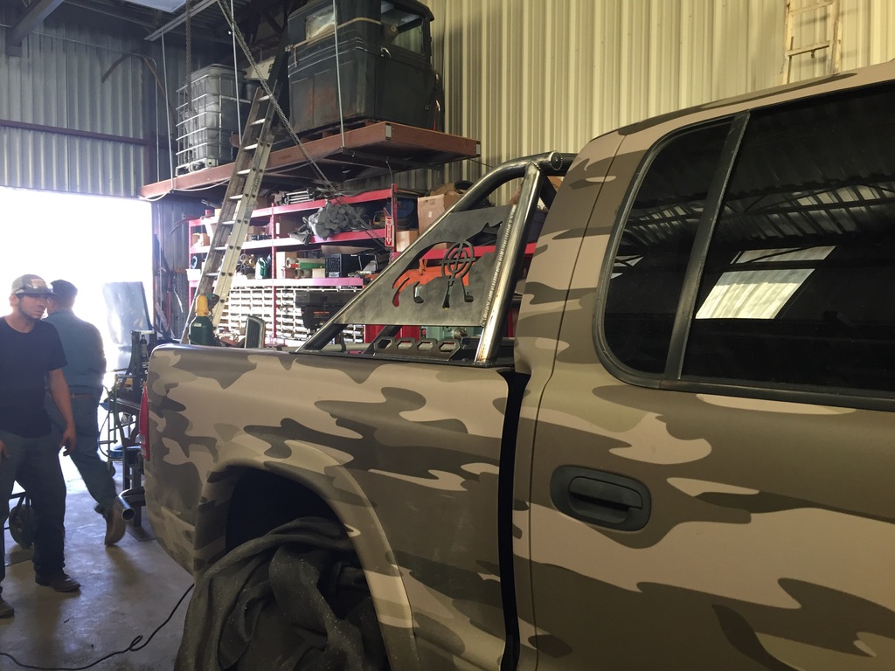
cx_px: 448
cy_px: 336
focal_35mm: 29
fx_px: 750
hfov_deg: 61.7
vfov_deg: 48.2
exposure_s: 1/30
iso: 64
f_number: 2.2
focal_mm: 4.15
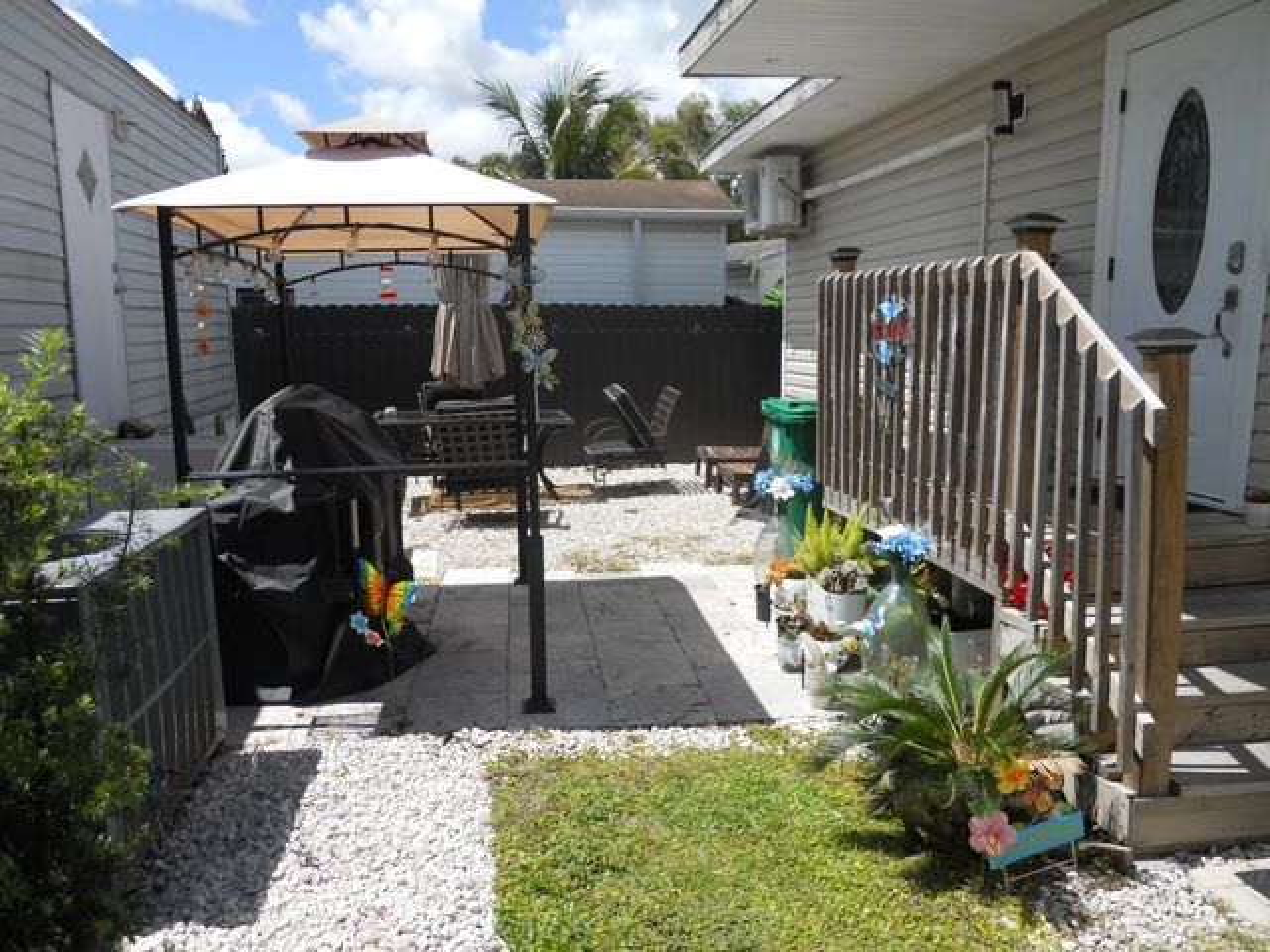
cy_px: 476
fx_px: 1027
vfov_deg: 49.7
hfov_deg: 63.4
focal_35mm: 28
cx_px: 635
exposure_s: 1/320
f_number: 5.4
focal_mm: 5
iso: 80
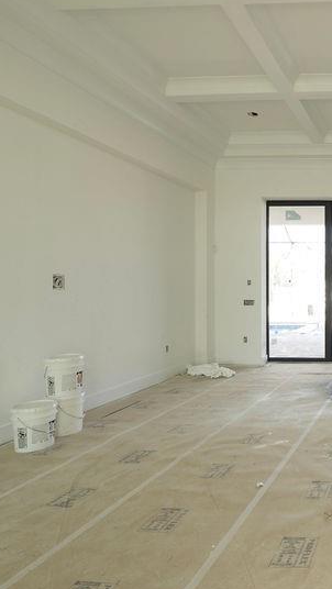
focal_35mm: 24
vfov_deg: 76.3
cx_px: 405
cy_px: 292
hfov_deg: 36.2
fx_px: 375
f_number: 8
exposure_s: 1/4
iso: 50
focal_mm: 12
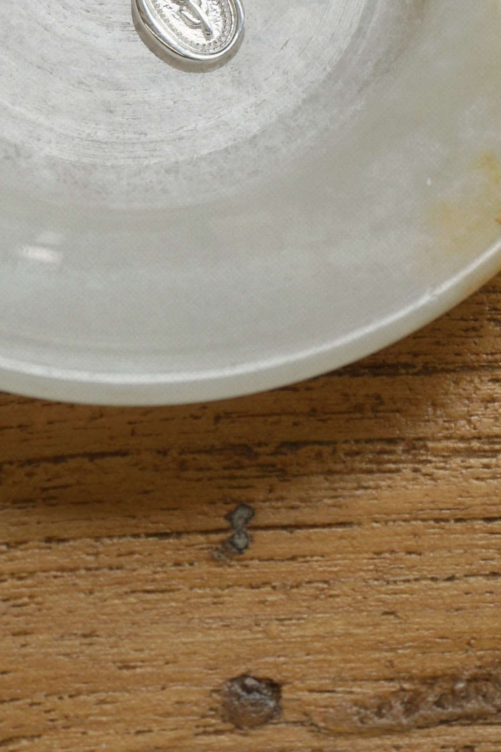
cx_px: 95
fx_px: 2449
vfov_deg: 16.9
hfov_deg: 11.6
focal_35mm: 117
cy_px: -78
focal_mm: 29
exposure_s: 1/100
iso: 100
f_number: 7.1
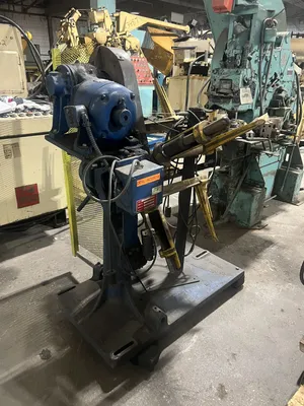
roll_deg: -1.9
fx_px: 304
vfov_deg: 67.3
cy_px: 203
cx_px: 152
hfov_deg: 53.1
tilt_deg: -24.6
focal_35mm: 26
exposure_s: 1/41
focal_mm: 5.7
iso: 500
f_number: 1.5
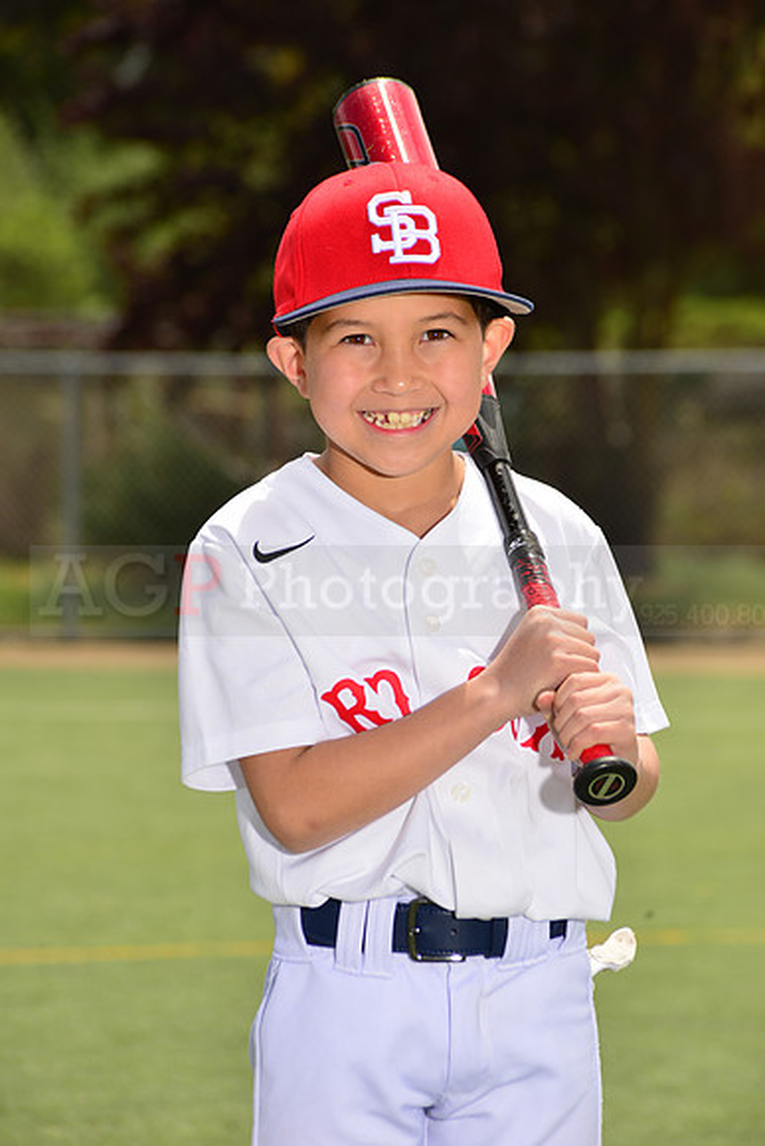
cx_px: 382
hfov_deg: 6.9
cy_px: 573
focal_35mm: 200
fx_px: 6371
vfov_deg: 10.3
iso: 125
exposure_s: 1/200
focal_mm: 200
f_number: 11
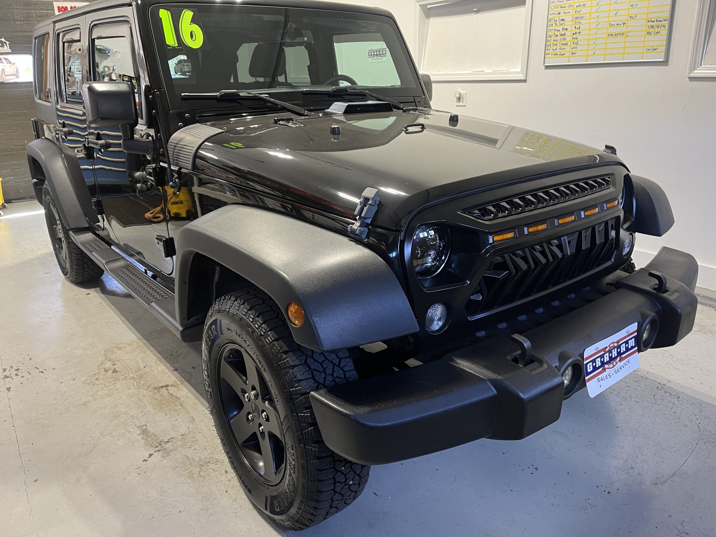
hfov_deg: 67.3
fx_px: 538
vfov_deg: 53.1
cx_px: 358
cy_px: 268
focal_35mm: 26
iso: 125
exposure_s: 1/60
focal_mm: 5.1
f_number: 1.6
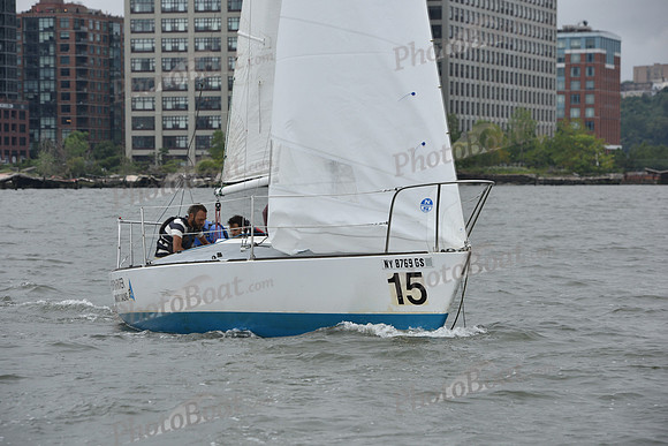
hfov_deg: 15.8
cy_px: 223
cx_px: 334
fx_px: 2413
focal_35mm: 130
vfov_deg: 10.6
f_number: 7.1
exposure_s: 1/800
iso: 400
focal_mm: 130
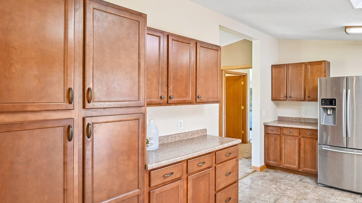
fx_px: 221
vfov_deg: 49.5
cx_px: 252
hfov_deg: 75.3
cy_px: 96
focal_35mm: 23
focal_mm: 14
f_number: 4
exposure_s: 1/20
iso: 400
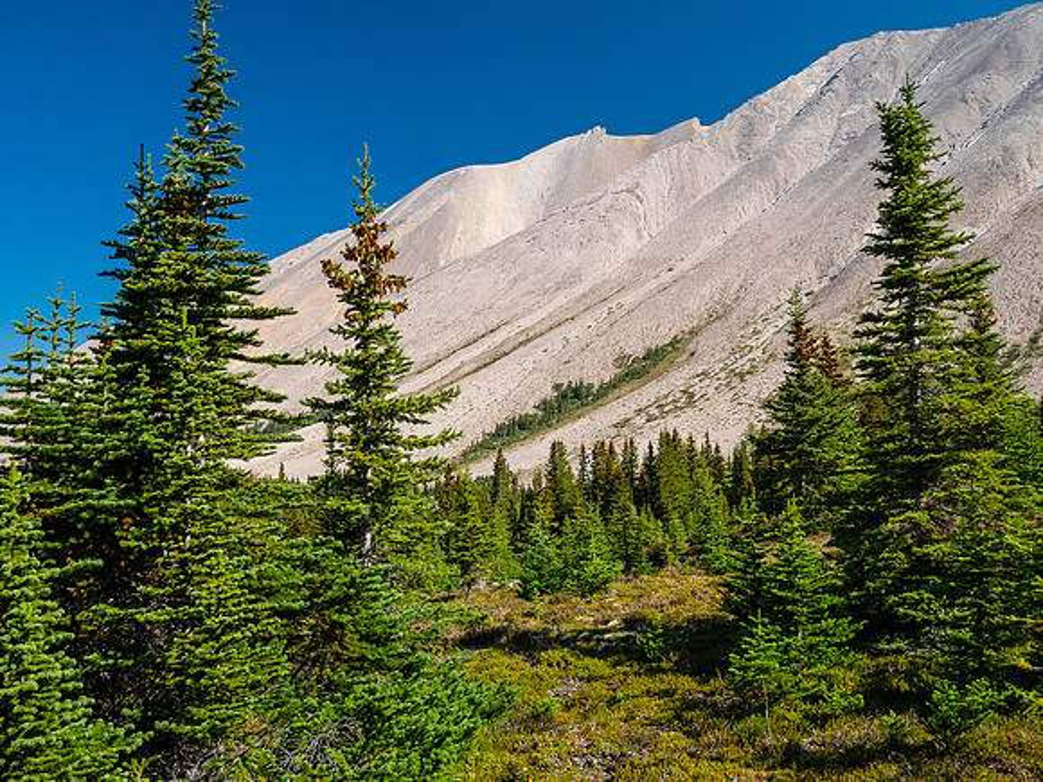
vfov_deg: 39.7
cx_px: 522
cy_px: 391
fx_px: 1085
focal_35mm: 36
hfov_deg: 51.4
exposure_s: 1/125
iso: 200
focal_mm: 18
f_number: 8
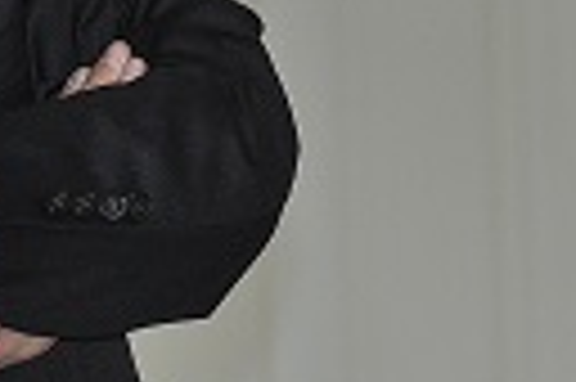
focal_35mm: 439
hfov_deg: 4.7
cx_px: 310
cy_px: -49
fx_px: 7015
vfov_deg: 3.1
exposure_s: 1/60
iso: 800
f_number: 4.5
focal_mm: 70
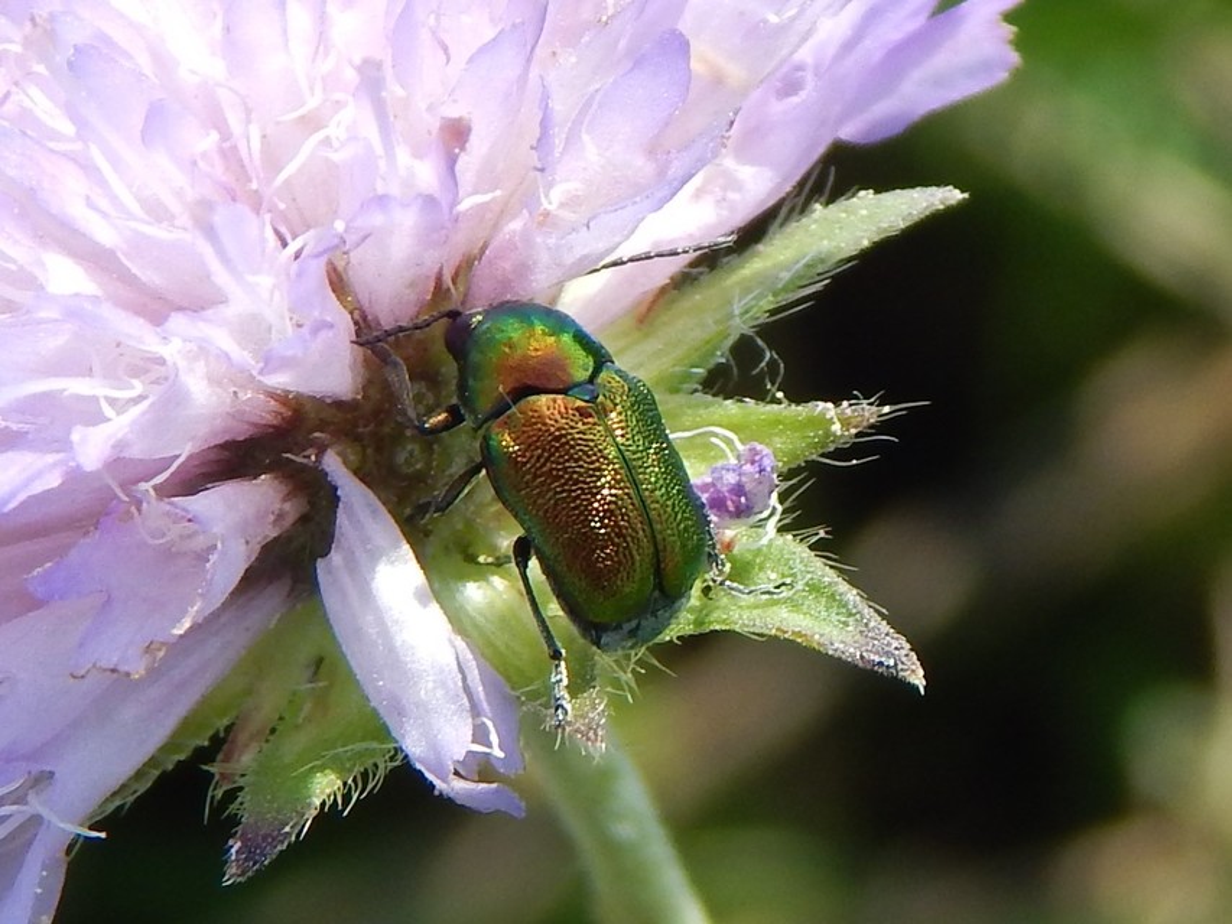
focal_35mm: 75
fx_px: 2670
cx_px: 616
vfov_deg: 19.6
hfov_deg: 26.0
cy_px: 462
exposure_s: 1/500
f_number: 4.2
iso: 125
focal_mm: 13.5
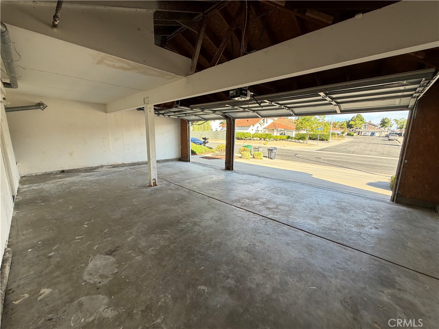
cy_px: 164
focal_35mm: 14
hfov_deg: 102.1
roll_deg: -0.3
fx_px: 178
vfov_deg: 85.7
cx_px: 220
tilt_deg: -9.5
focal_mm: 2.22
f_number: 2.2
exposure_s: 1/164
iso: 40
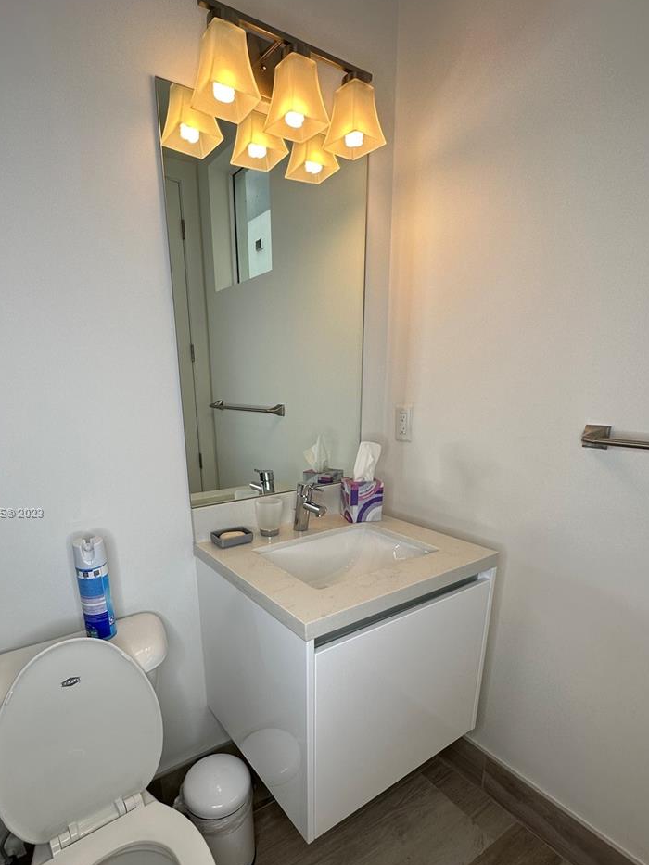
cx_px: 290
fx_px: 450
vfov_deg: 86.8
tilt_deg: -16.5
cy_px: 514
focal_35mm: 18
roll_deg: +1.4
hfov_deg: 71.4
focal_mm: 2.22
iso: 40
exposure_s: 1/174
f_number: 2.2
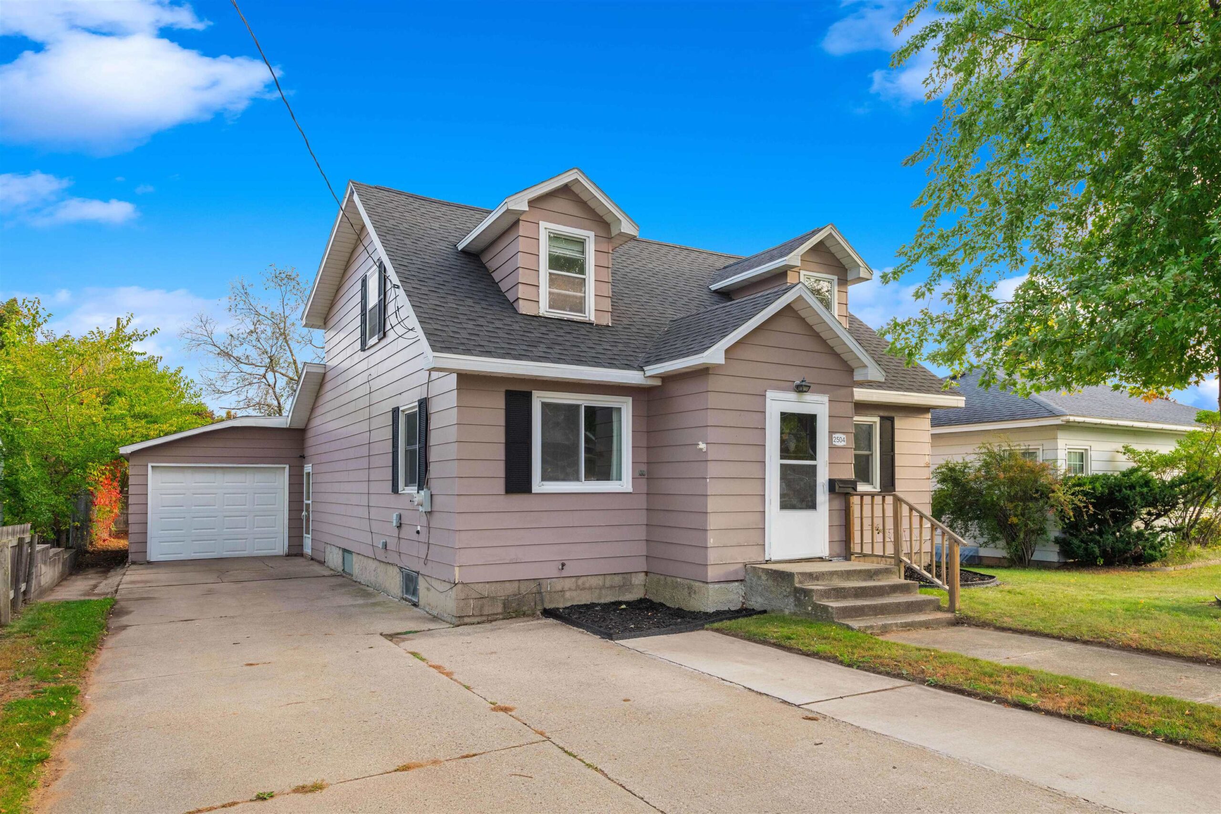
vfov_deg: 57.2
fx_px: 746
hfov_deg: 78.6
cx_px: 610
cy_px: 407
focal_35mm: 22
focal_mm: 22
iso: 320
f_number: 8
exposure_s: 1/160
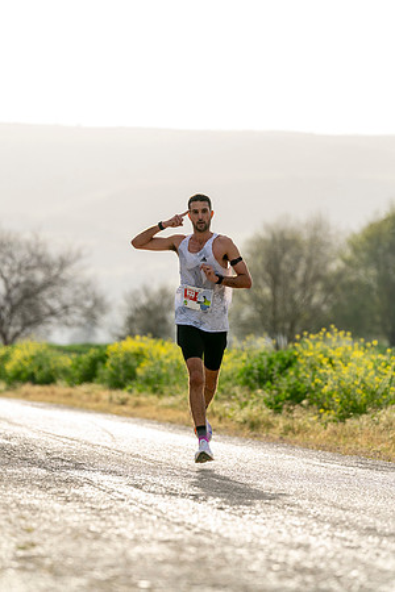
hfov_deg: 6.9
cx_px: 198
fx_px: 3291
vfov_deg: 10.3
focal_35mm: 200
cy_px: 296
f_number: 4.5
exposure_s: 1/1600
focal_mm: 200
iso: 800
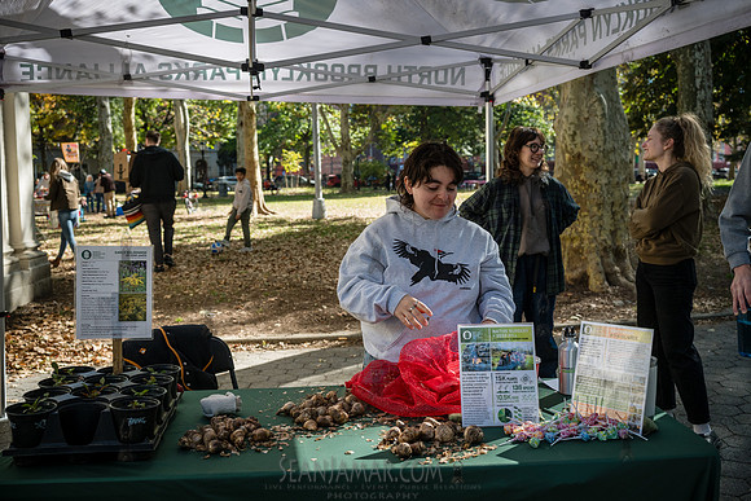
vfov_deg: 37.3
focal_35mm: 36
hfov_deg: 53.7
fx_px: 743
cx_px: 376
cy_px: 250
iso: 400
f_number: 4.5
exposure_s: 1/800
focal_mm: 35
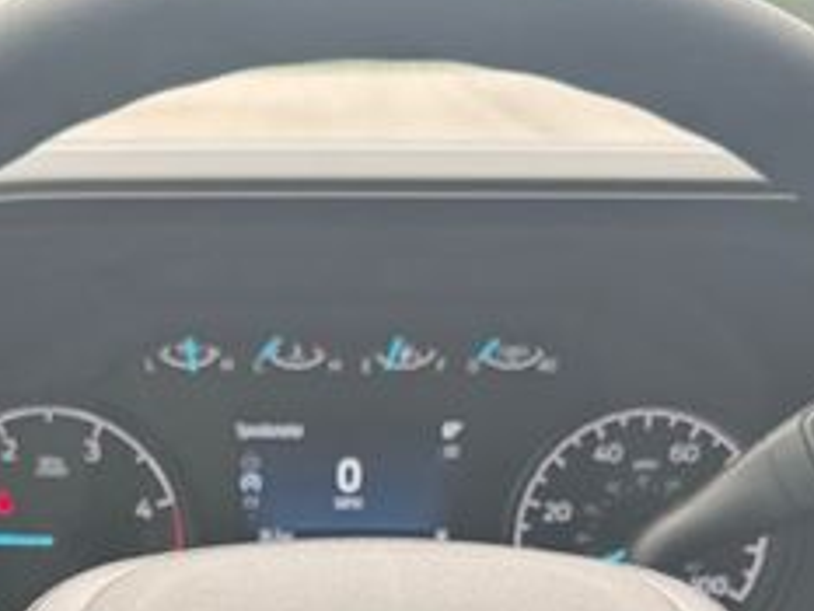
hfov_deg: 29.3
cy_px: 789
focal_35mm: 66
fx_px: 1553
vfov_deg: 20.4
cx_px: 332
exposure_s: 1/121
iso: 64
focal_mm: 6.76
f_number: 1.78
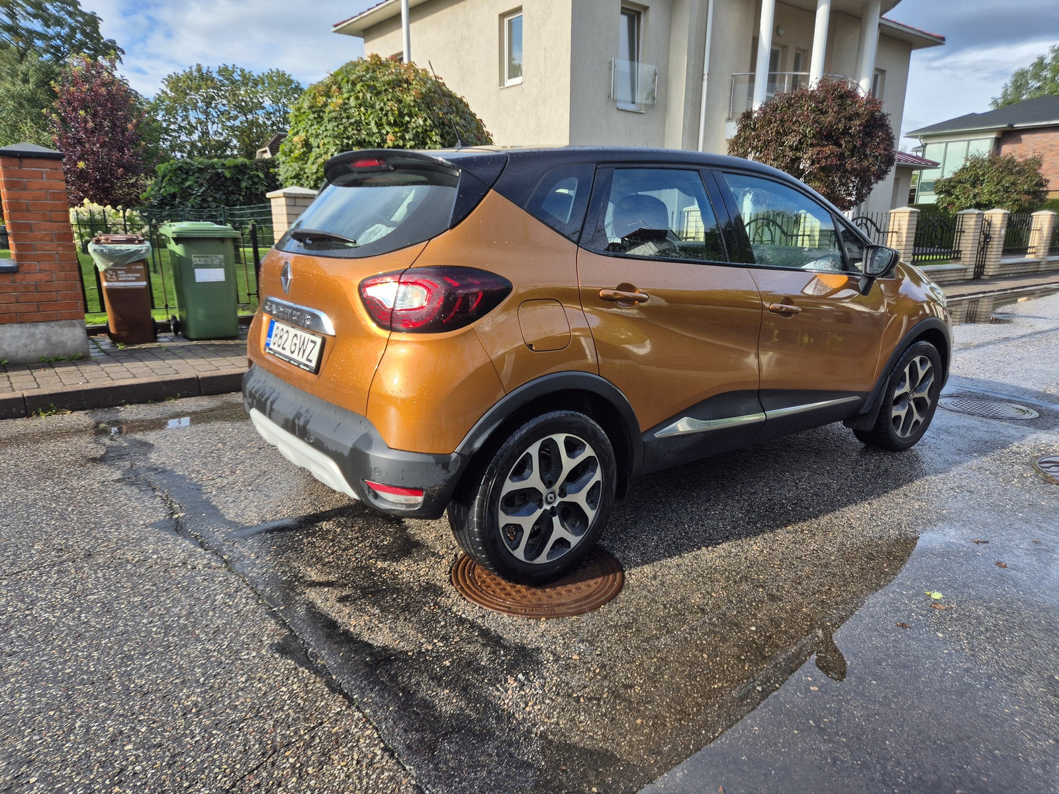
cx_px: 530
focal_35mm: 23
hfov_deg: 73.9
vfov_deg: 58.9
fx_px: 704
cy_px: 397
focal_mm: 5.4
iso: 25
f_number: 1.8
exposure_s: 1/746
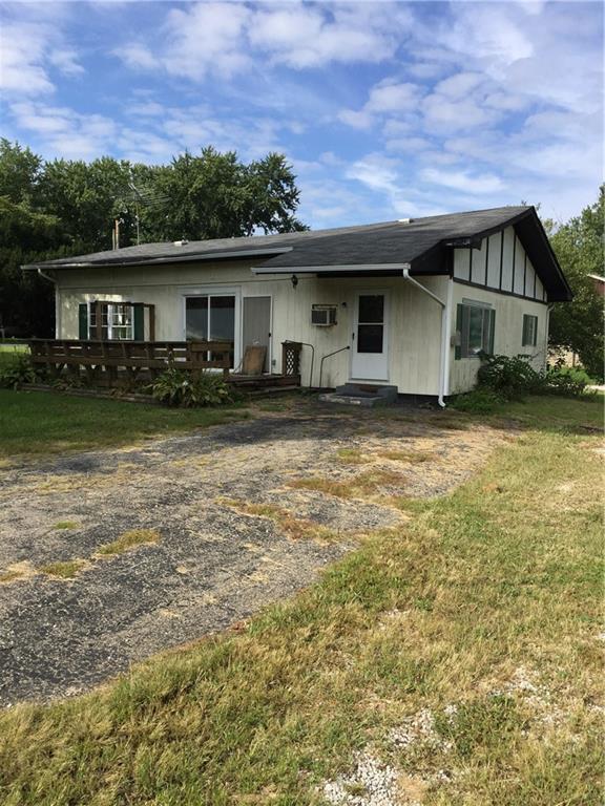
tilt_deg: -5.5
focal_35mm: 29
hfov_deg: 48.2
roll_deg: -2.6
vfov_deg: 61.7
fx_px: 676
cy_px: 403
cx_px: 302
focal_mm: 4.15
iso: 32
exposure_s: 1/1883
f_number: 2.2
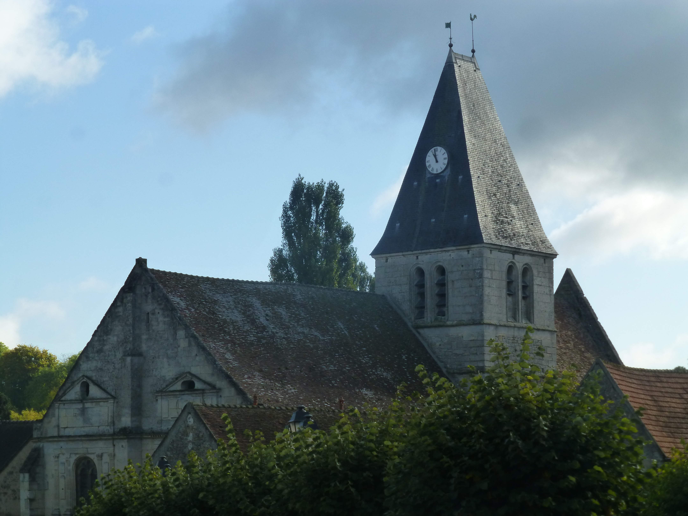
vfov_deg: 14.5
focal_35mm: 102
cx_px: 344
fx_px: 2027
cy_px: 258
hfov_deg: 19.3
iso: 160
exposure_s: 1/500
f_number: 5.3
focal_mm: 18.2
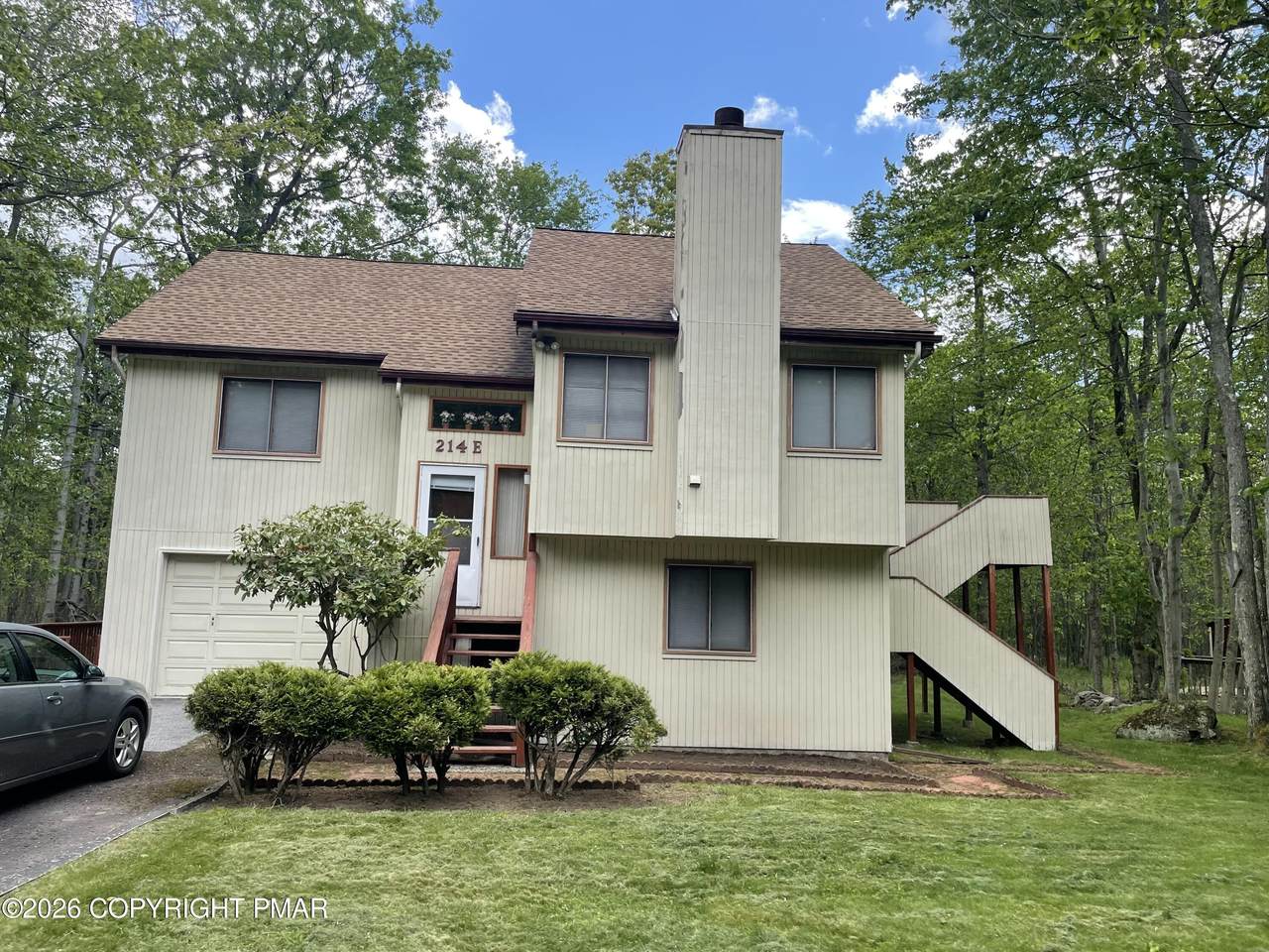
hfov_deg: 67.3
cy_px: 476
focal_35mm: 26
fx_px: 953
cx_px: 634
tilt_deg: +8.7
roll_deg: -1.1
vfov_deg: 53.1
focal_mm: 4.2
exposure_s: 1/875
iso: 32
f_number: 1.6
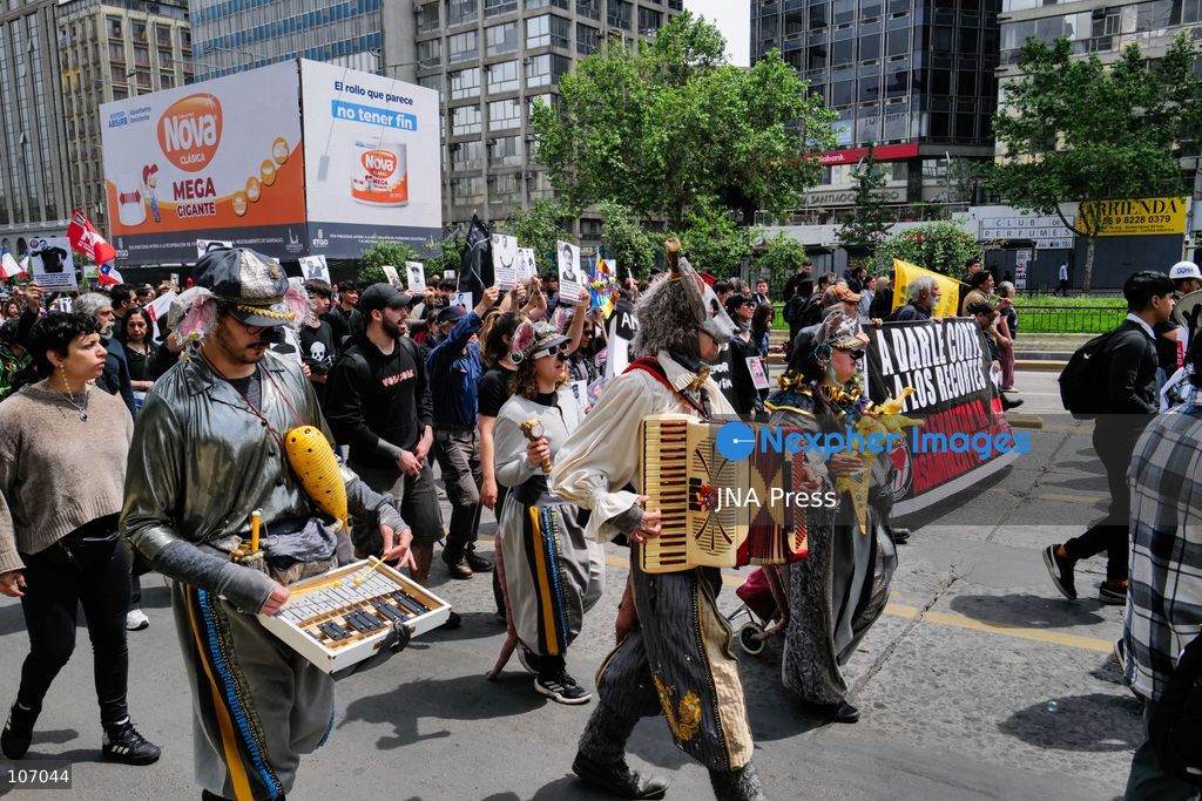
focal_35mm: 28
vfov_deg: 46.4
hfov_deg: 65.5
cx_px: 601
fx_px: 935
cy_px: 400
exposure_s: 1/1000
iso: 800
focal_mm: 28
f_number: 10
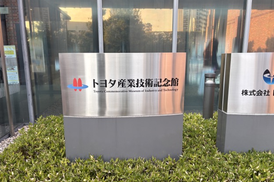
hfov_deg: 65.5
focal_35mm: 28
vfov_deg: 46.4
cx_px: 133
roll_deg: +0.4
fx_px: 213
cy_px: 96
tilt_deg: -11.3
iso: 50
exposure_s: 1/190
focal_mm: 5.96
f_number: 1.6
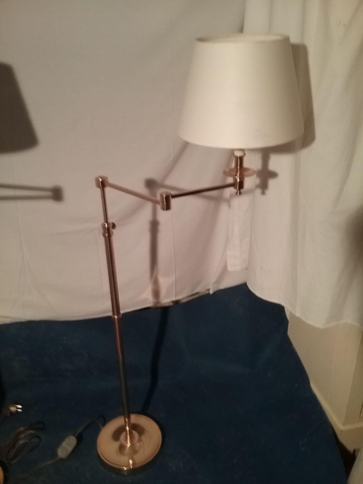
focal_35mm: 31
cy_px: 242
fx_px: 433
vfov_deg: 58.4
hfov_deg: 45.4
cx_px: 182
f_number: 2.2
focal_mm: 3.3
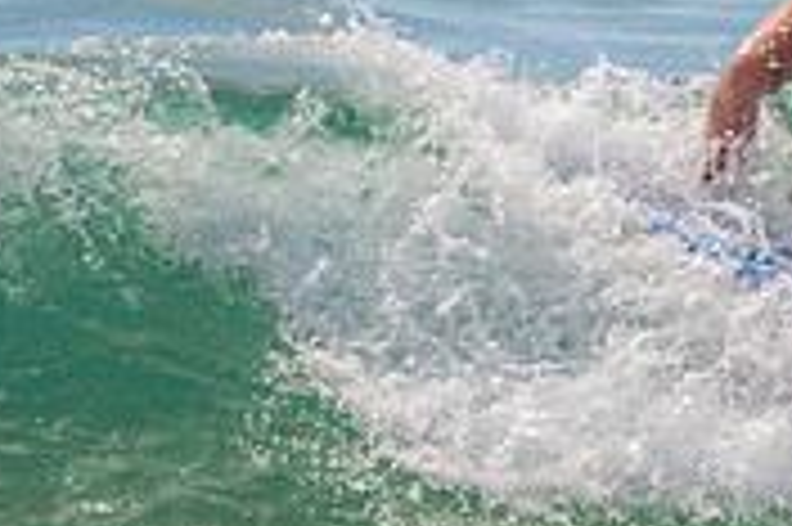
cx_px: 937
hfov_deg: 1.0
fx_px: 44508
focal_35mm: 2025
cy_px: 183
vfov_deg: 0.7
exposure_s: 1/640
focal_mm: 500
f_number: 5.6
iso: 220
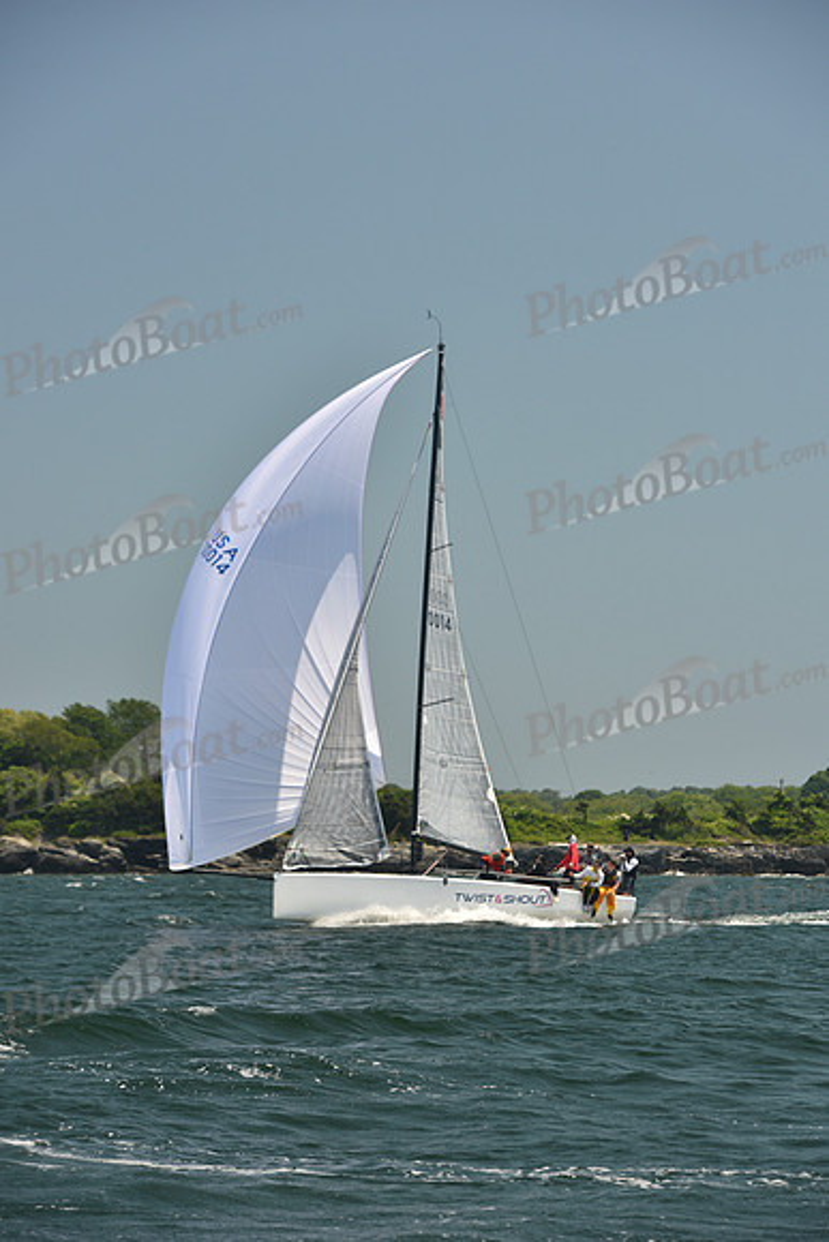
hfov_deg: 11.0
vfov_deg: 16.4
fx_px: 4315
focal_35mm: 125
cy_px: 621
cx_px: 414
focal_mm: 125
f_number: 5.6
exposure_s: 1/640
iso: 250
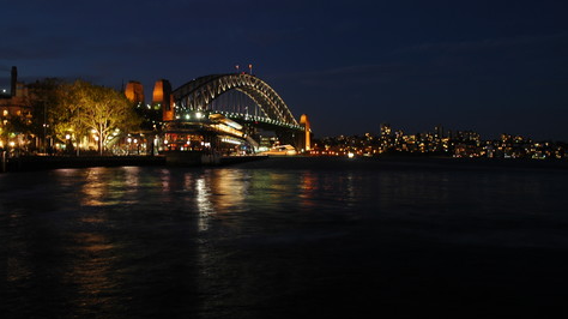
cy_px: 152
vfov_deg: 33.7
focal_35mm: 35
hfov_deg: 56.7
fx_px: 527
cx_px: 285
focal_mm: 22
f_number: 5.6
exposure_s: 3
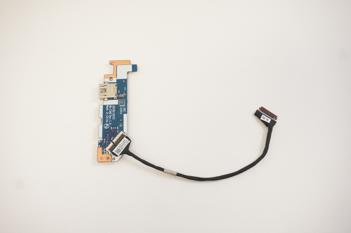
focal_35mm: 36
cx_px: 176
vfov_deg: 36.8
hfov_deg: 53.2
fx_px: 351
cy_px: 116
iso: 6400
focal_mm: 24
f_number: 5.6
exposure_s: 1/320
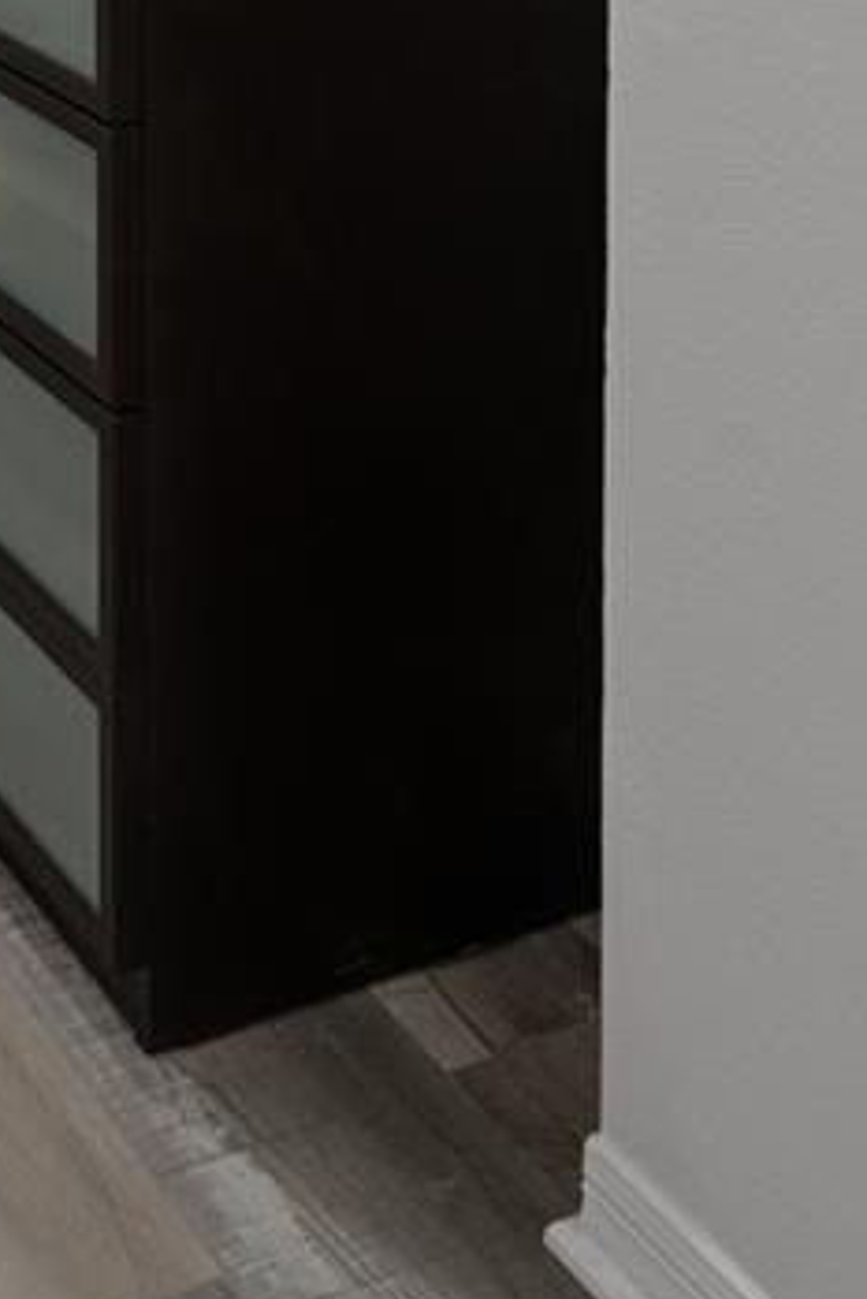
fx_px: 1985
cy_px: -584
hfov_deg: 22.3
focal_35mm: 55
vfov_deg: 27.1
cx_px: -231
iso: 320
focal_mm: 16
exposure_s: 1/3
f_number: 9
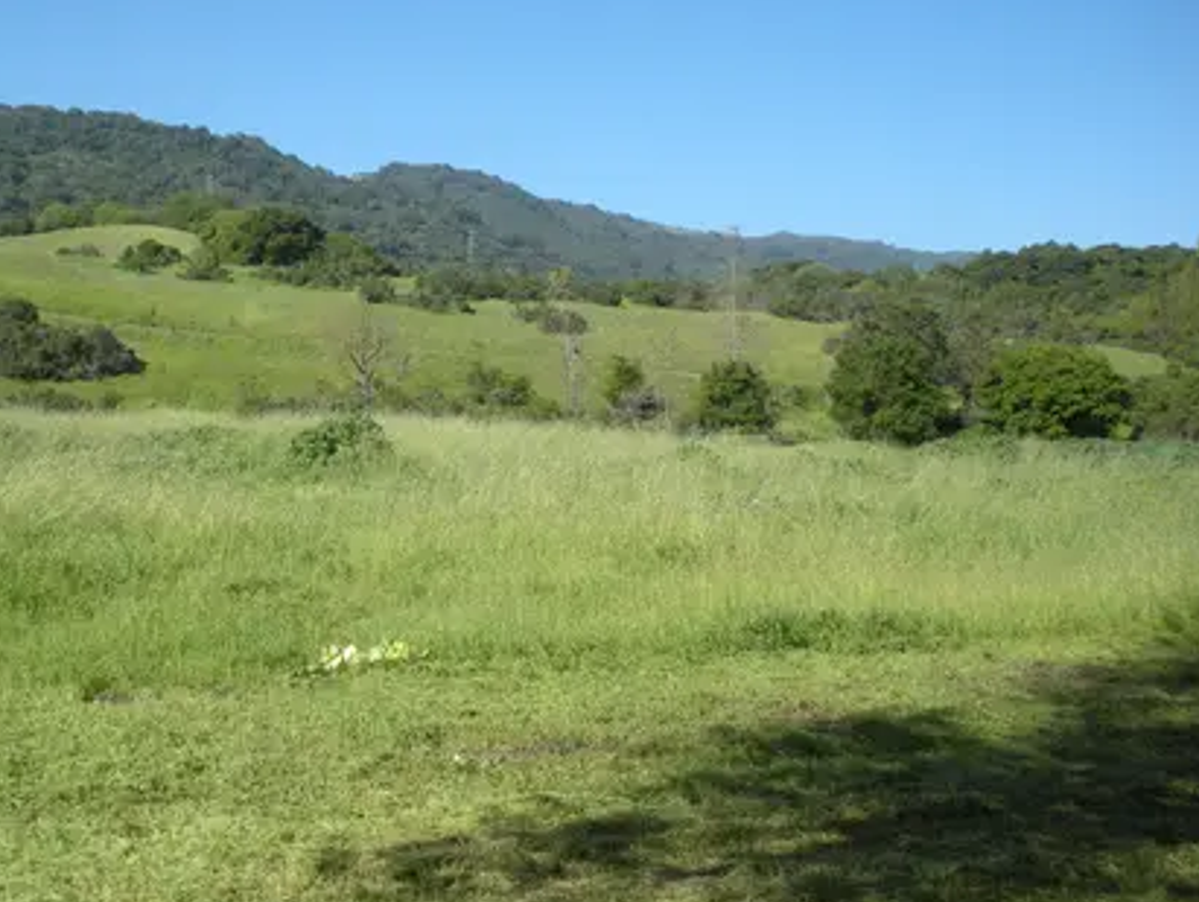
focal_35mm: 42
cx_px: 513
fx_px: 1456
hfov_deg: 44.6
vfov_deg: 34.4
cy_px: 420
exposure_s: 1/460
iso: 64
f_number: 3.5
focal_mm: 6.3
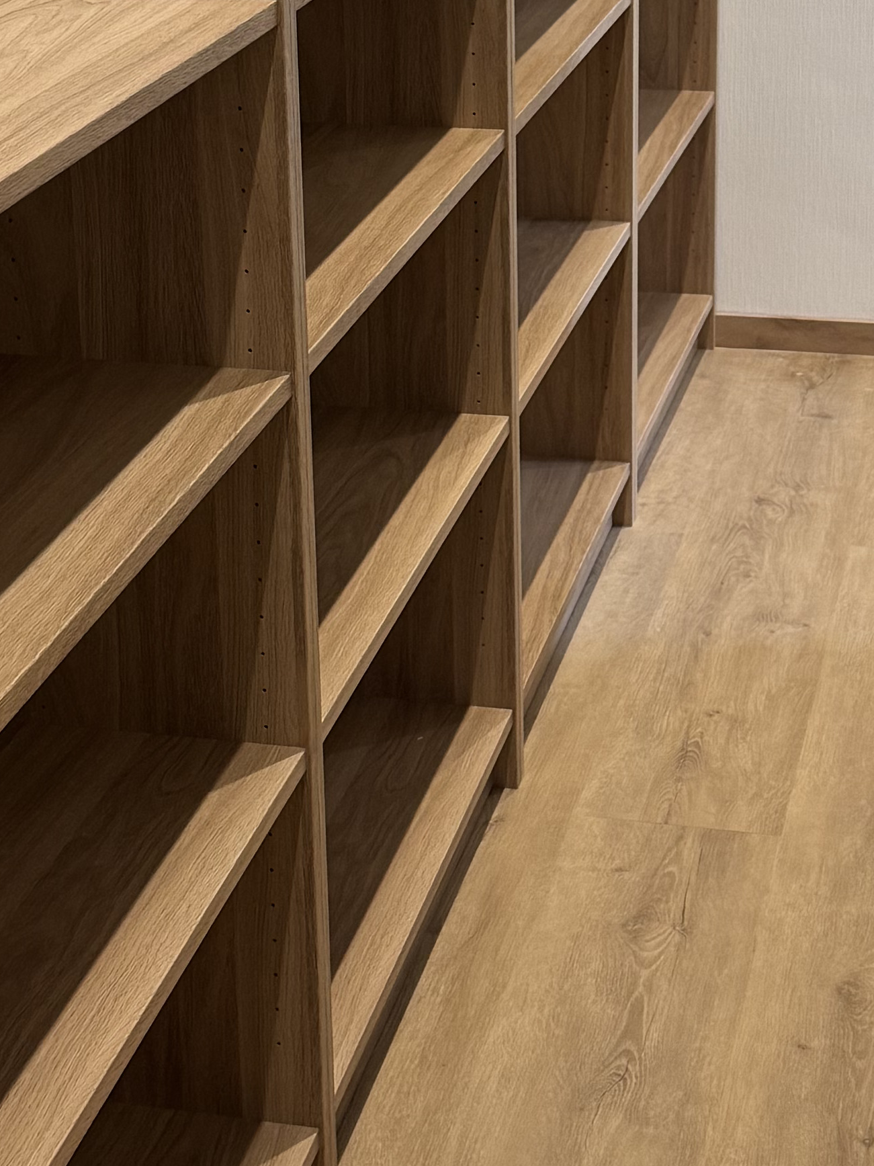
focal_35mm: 79
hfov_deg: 18.7
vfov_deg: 24.4
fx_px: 2660
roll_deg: +1.5
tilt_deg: -17.3
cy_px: 293
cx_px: 410
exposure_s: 1/50
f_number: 1.78
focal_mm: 6.76
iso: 160
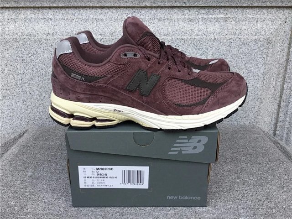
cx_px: 146
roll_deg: +0.6
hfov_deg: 58.4
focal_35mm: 31
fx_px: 261
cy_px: 110
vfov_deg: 45.4
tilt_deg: -19.7
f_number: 2.4
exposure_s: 1/327
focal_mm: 3.3
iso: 25
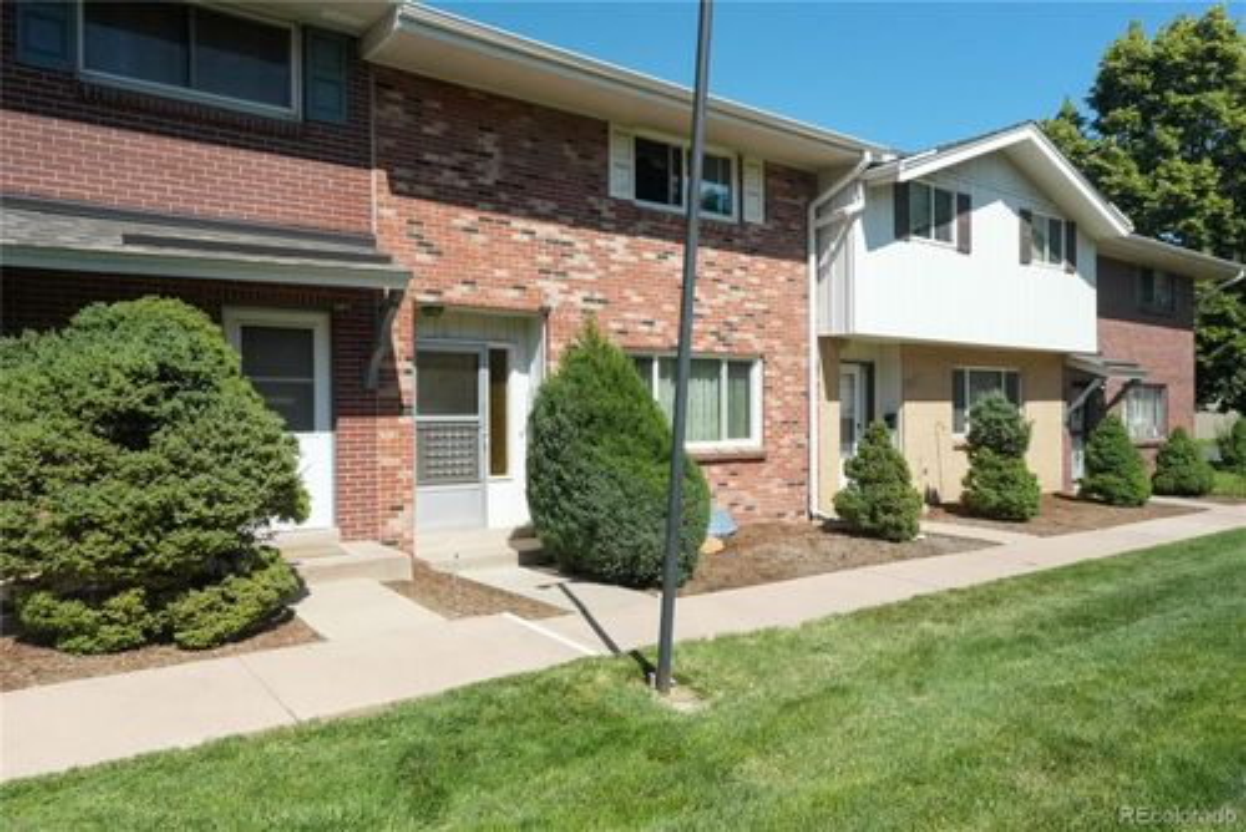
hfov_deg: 71.5
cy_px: 416
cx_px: 623
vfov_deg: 51.3
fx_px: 866
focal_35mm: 25
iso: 8000
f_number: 18
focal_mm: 25
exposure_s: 1/250
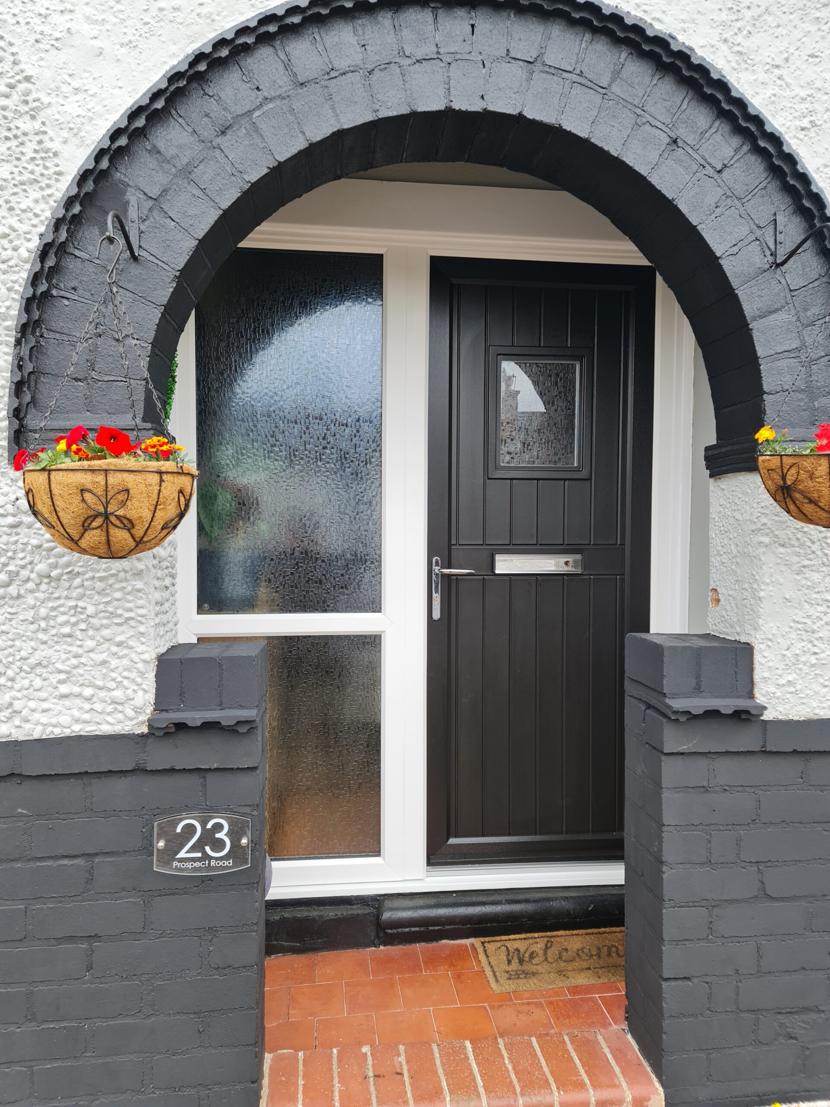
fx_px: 799
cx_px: 415
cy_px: 554
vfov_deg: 69.4
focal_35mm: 25
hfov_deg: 54.9
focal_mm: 7
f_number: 1.8
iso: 50
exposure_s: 1/121
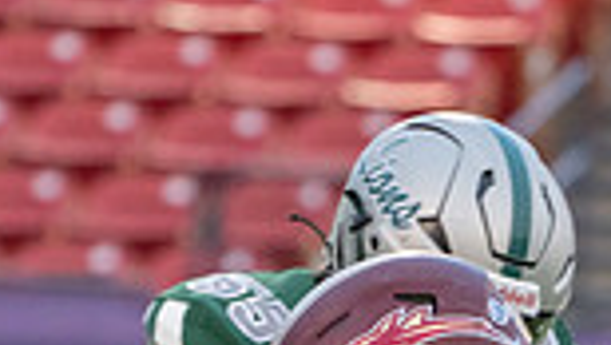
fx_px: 21165
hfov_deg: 1.7
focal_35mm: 1305
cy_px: 779
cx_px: 650
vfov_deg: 0.9
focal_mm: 271
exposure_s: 1/1250
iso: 2500
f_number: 5.6
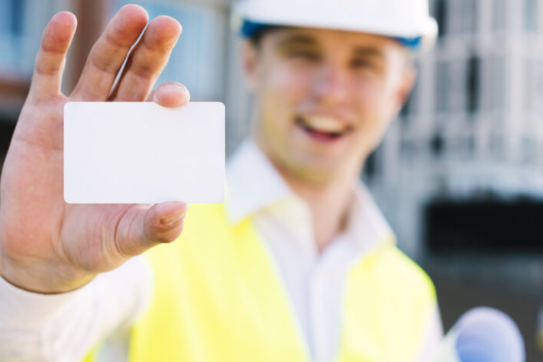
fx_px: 1086
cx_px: 276
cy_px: 175
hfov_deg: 28.1
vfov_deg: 18.9
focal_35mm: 72
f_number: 3.5
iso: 125
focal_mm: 50
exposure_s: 1/250
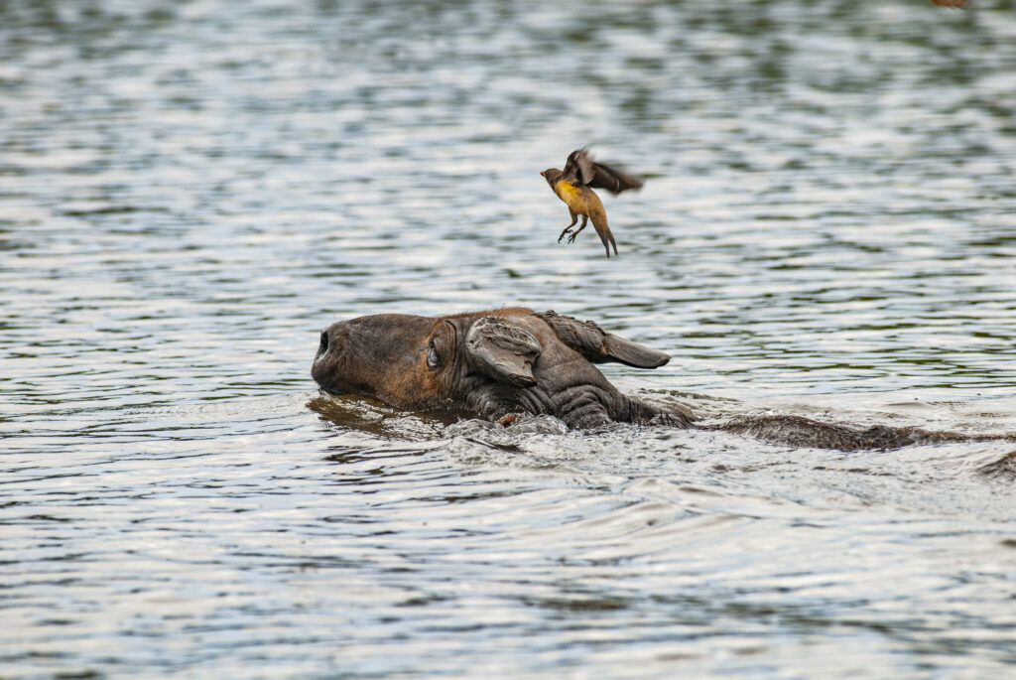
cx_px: 508
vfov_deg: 3.1
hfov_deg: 4.6
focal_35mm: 450
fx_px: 12712
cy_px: 340
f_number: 5.6
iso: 400
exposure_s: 1/800
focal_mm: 300
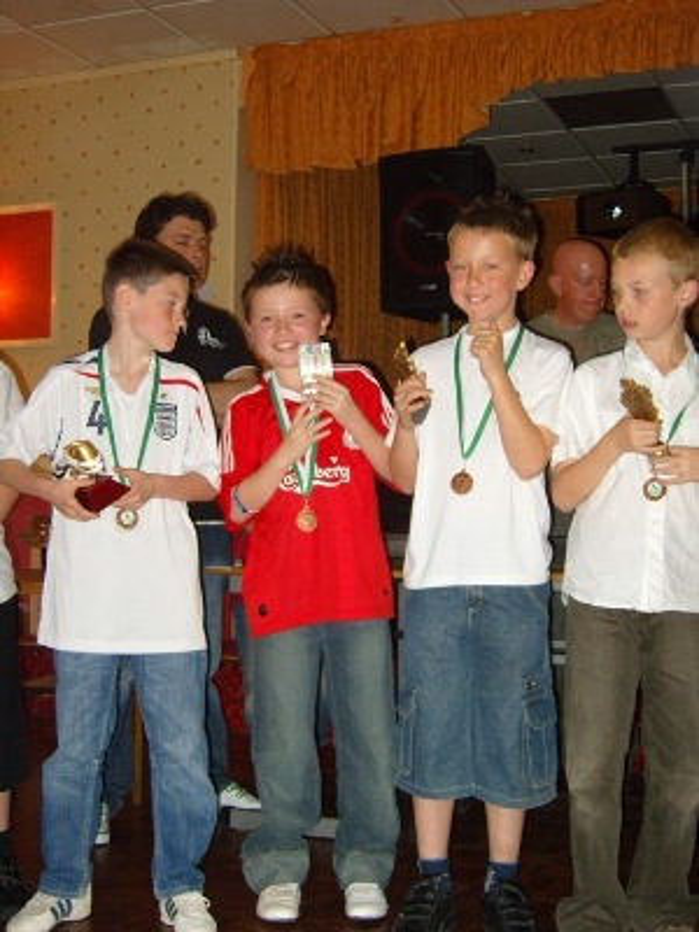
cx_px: 350
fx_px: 1427
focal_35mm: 53
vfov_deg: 36.2
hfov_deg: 27.5
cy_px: 466
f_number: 3.5
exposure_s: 1/45
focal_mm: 11
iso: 255
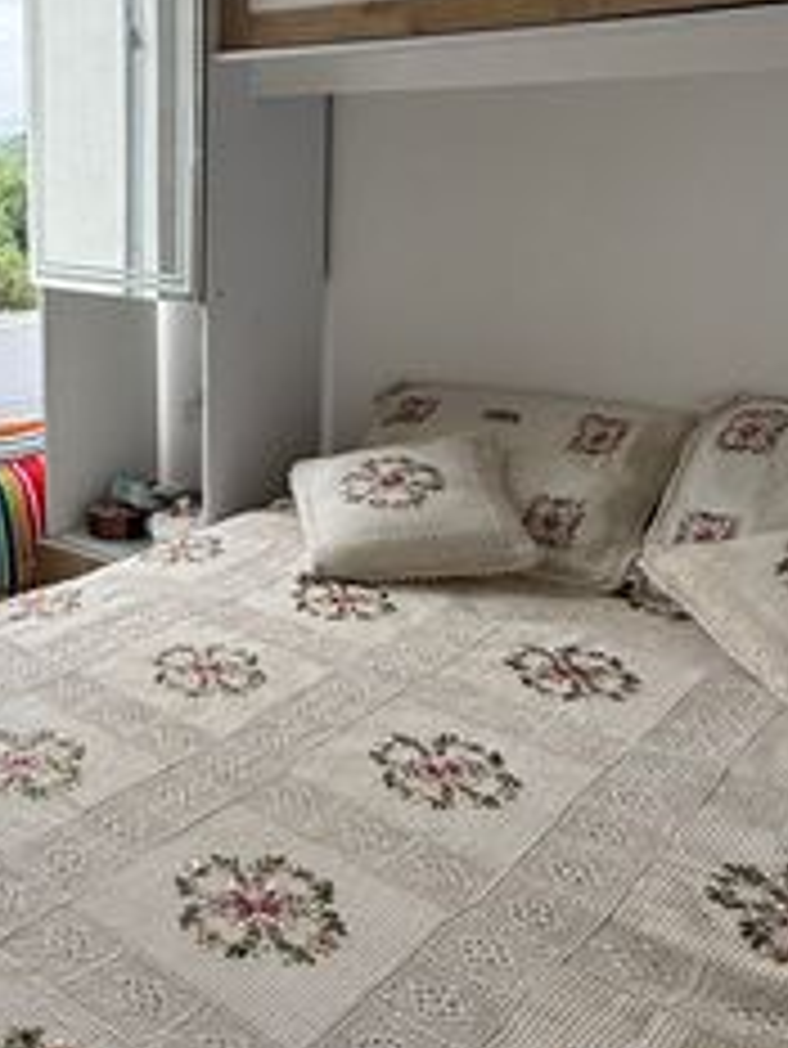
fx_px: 1213
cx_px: 18
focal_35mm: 40
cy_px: 385
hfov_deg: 33.3
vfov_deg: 46.3
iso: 64
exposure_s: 1/349
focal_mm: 2.22
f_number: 2.2
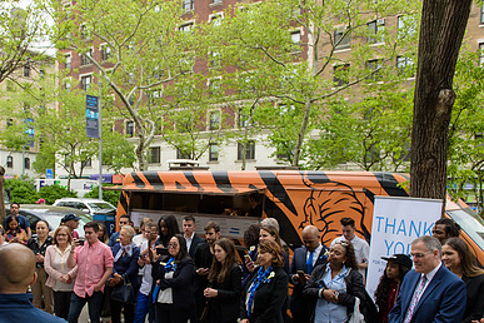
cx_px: 176
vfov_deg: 36.3
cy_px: 226
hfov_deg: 52.5
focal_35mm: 36
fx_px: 484
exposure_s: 1/250
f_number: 5
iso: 200
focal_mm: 24
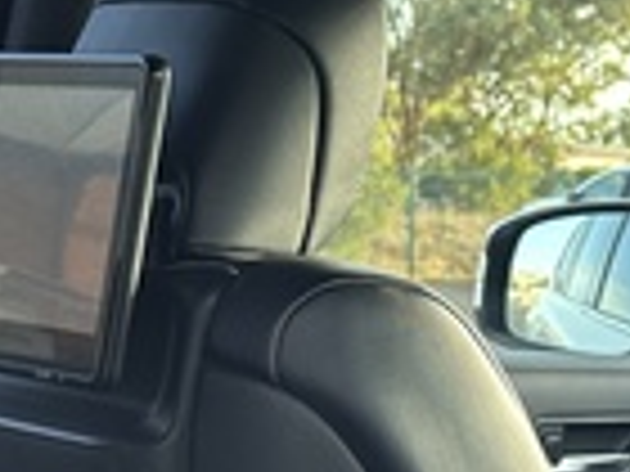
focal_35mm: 110
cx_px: 999
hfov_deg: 16.1
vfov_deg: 13.5
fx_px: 2002
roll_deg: -0.8
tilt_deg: +1.2
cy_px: 193
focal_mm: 6.86
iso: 125
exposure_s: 1/121
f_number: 1.78
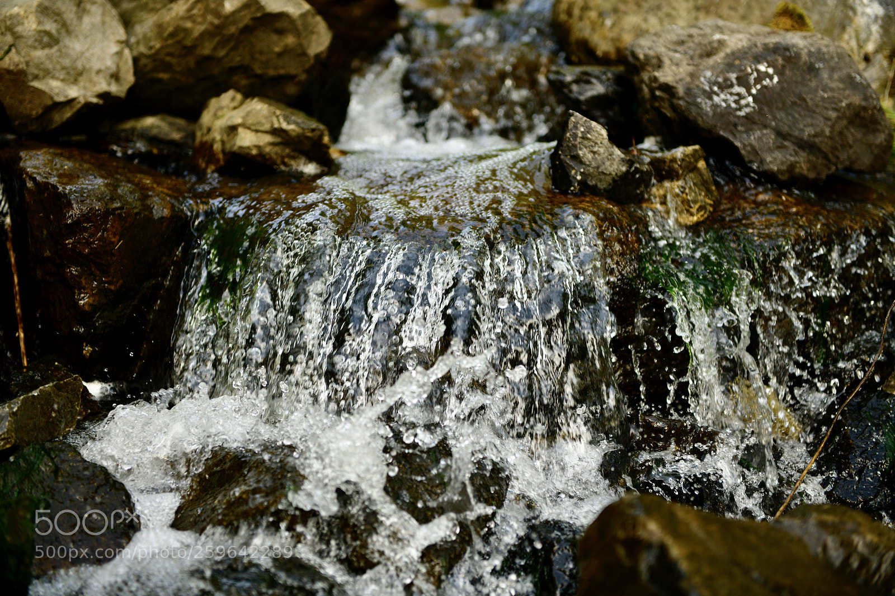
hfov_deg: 28.8
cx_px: 448
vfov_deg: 19.4
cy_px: 298
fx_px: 1740
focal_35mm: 70
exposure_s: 1/640
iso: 320
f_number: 3.2
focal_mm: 70
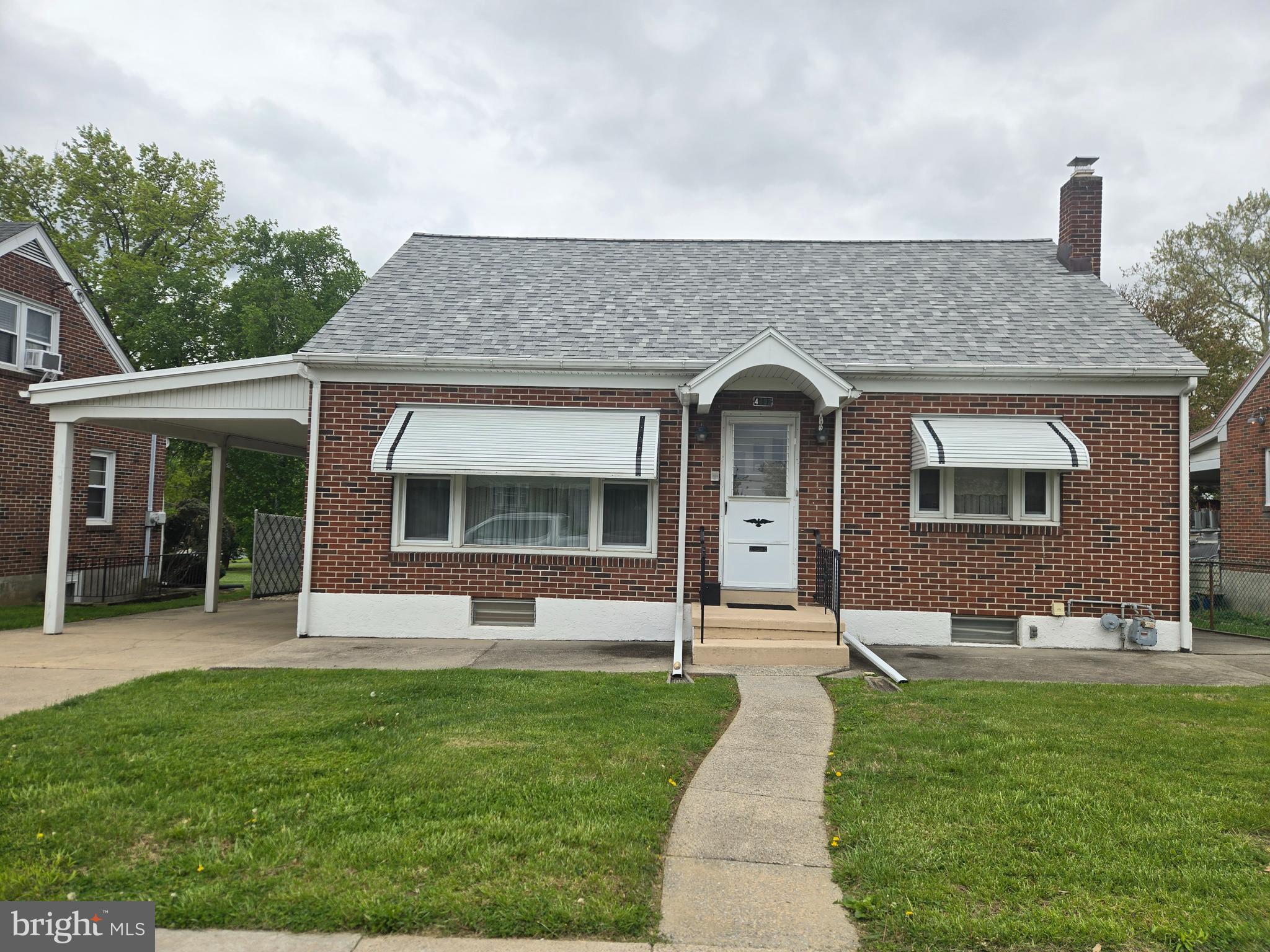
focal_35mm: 23
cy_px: 476
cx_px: 635
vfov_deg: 58.9
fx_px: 844
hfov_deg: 73.9
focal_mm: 5.4
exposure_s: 1/1936
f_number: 1.8
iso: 25
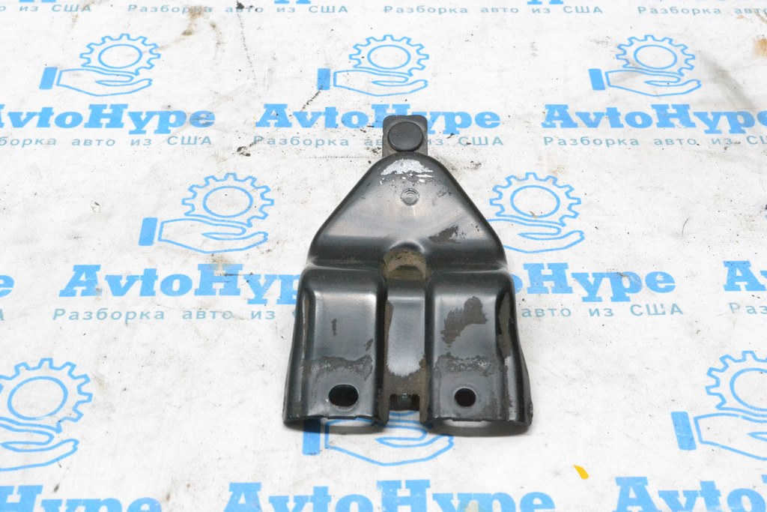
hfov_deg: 33.4
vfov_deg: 22.6
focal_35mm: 60
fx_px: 1278
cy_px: 256
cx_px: 384
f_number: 10
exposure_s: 1/160
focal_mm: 40
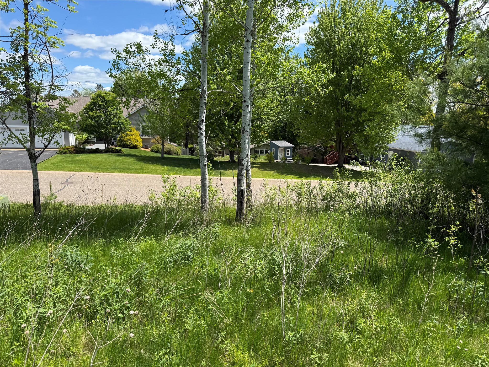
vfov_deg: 56.8
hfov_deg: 71.6
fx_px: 339
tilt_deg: -10.3
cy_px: 184
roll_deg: -0.8
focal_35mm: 24
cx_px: 244
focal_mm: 6.76
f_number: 1.78
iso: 80
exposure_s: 1/2611
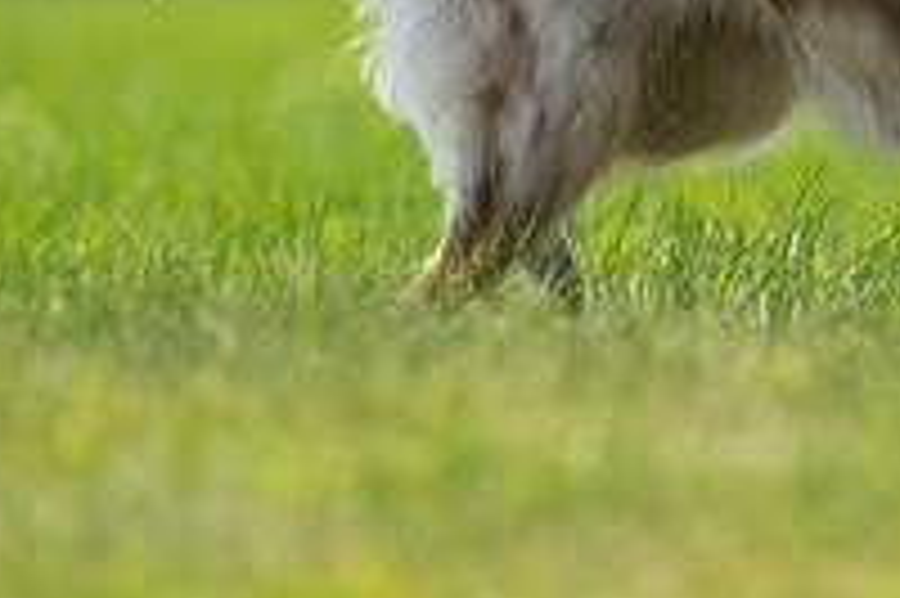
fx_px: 43513
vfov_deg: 0.8
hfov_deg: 1.2
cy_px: -223
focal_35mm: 1742
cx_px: 873
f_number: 6.3
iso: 1600
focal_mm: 600
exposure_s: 1/4000
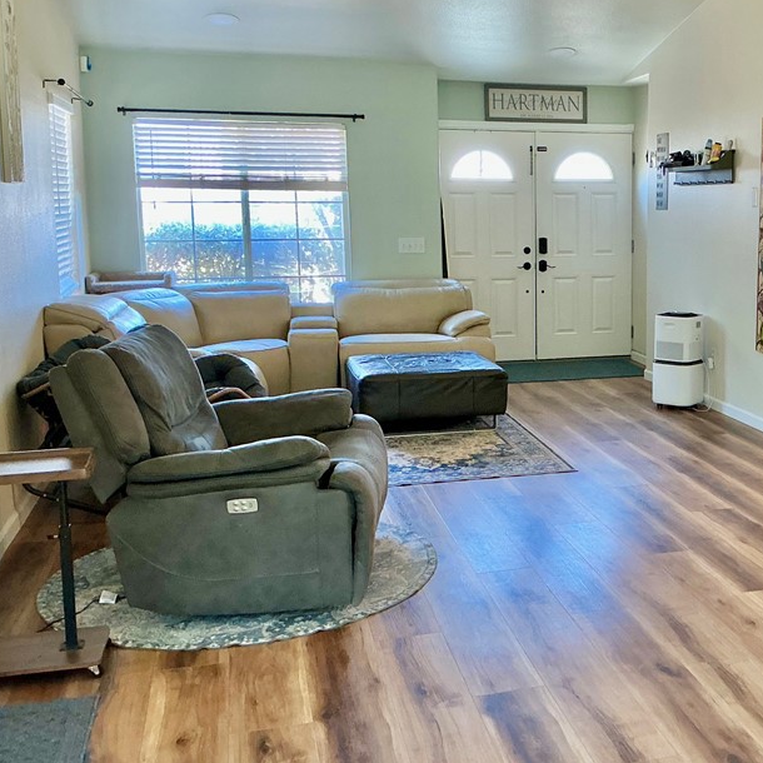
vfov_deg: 39.1
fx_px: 1072
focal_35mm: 43
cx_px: 592
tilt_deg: -6.5
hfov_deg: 38.0
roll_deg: +0.2
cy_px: 344
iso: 100
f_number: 1.8
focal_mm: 3
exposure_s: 1/60
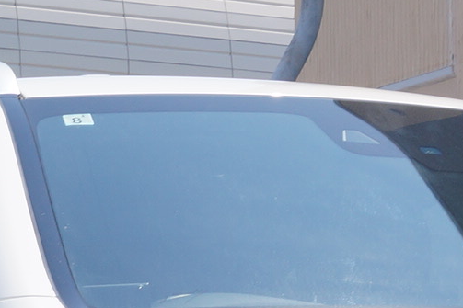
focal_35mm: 196
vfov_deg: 6.8
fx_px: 2520
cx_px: 623
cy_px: 593
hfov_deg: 10.3
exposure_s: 1/160
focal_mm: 24
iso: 100
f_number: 10
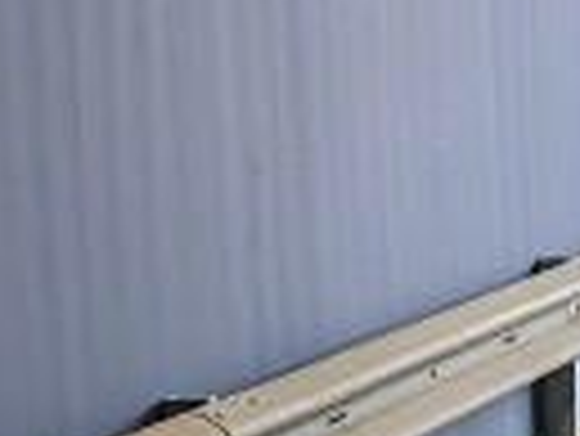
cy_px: 218
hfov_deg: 9.4
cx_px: 1322
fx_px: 3203
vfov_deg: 7.8
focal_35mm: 191
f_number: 1.68
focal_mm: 6.9
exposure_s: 1/48.4
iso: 21
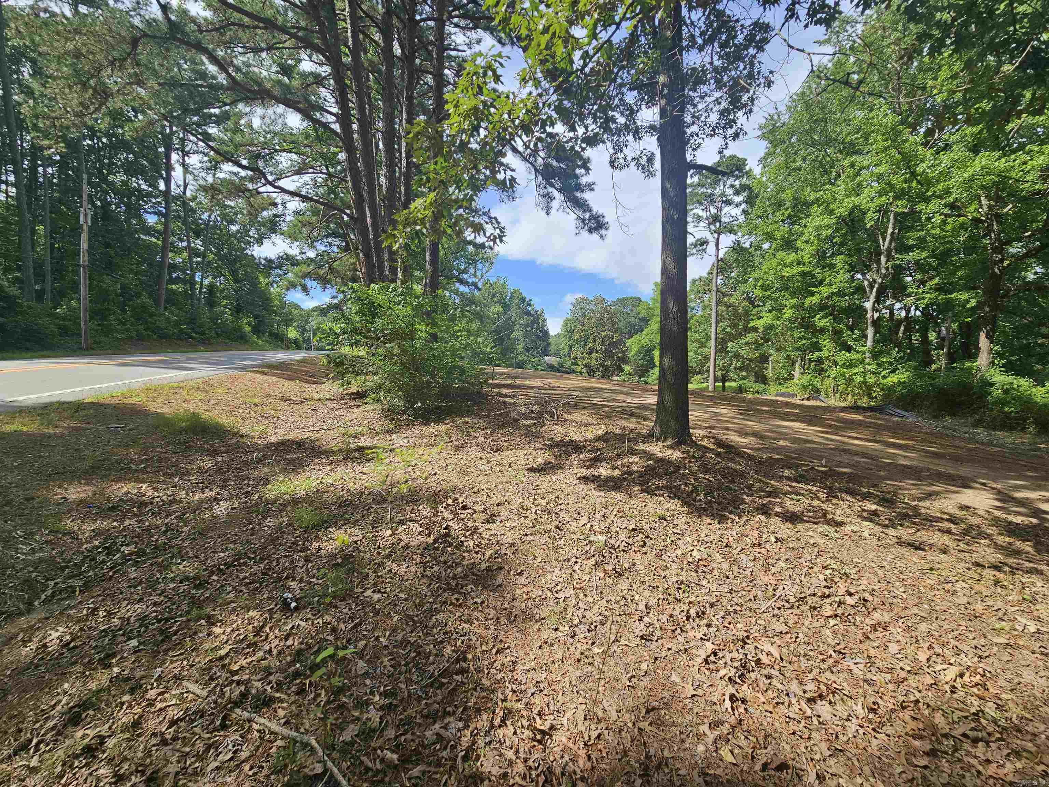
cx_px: 524
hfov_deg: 106.2
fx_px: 394
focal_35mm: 13
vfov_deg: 89.9
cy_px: 394
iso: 50
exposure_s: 1/1096
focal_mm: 2.2
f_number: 2.2
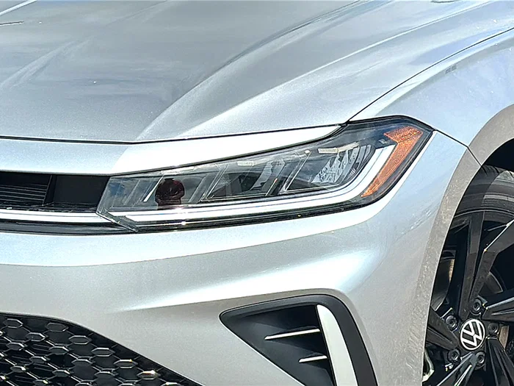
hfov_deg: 19.6
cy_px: 193
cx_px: 257
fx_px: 1485
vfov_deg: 14.8
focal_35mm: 100
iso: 64
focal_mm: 6.86
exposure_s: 1/6289
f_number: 1.78
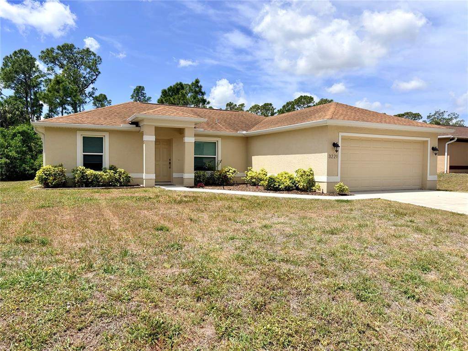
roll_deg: +0.3
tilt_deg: -1.3
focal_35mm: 26
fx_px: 352
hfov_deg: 67.3
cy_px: 176
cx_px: 234
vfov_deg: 53.1
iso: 50
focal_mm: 5.96
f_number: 1.6
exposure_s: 1/4608
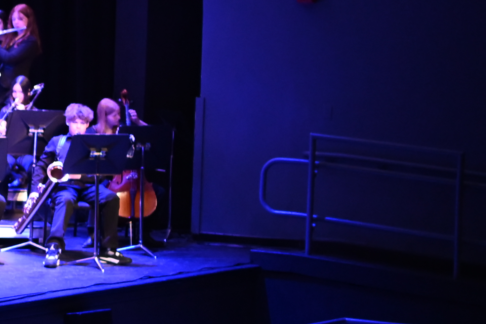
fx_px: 1944
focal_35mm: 144
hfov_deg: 13.0
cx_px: -356
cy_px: 179
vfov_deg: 9.5
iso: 2800
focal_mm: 35
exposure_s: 1/125
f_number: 1.8
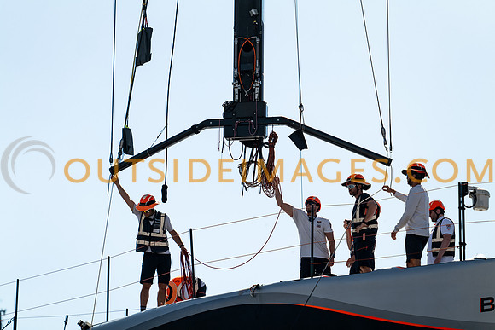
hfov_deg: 15.3
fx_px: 1843
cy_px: 165
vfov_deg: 10.2
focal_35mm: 134
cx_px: 248
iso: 100
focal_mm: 134
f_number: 3.2
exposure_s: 1/4000
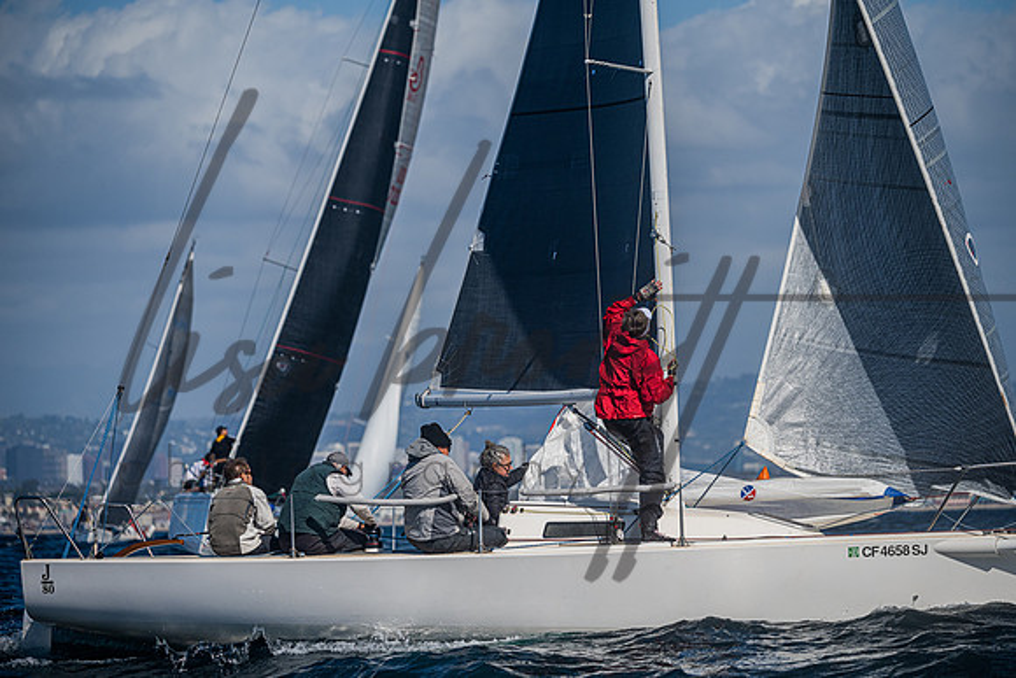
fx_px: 6198
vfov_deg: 6.3
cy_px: 339
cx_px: 521
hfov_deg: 9.4
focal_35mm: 220
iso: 400
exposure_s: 1/8000
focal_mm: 210
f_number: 5
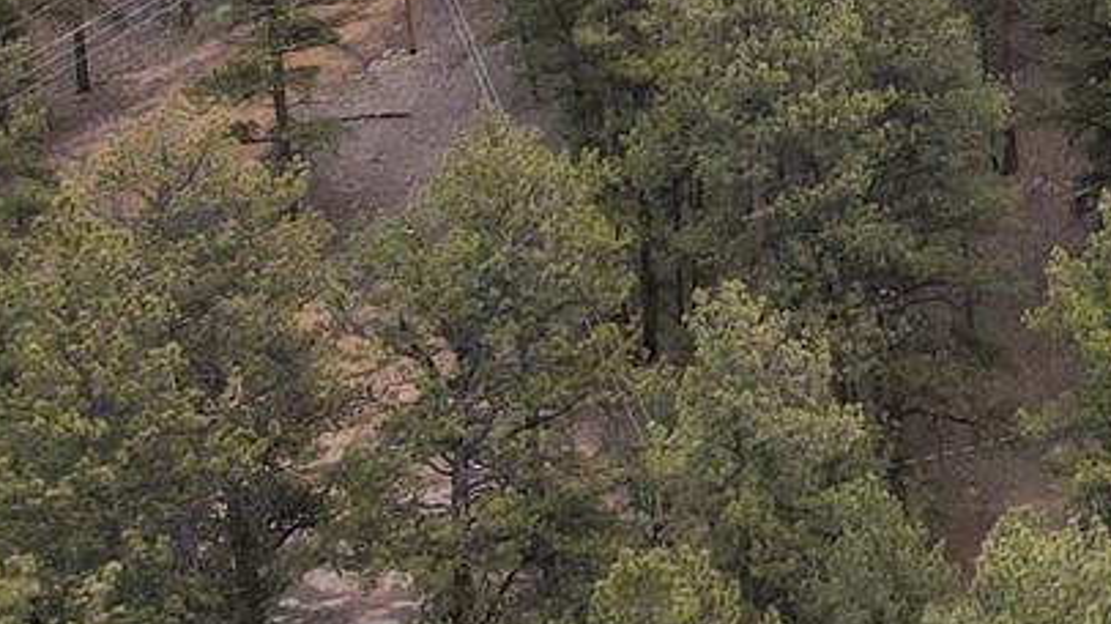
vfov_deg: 10.8
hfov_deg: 17.5
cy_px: -591
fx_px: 3033
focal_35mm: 103
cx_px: 1894
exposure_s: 1/320
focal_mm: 4.5
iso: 100
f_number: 2.8
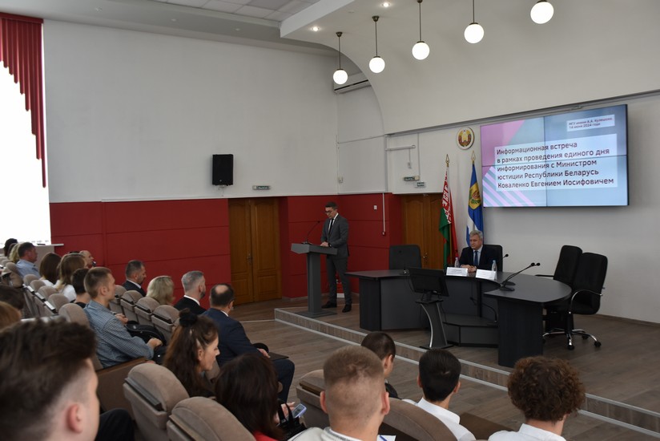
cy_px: 220
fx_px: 550
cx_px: 330
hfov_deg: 61.9
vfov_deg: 43.6
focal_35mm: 30
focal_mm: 20
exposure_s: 1/80
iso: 400
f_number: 4.5
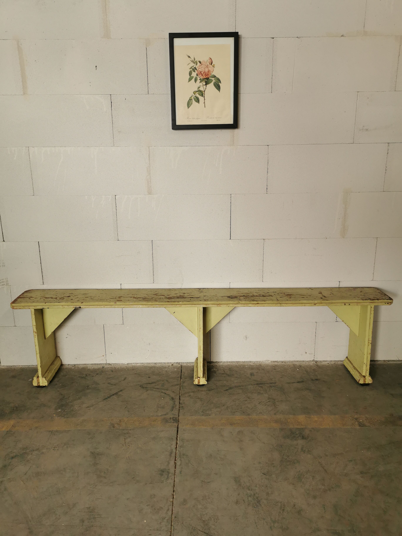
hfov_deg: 51.4
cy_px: 268
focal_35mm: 27
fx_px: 418
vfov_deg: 65.3
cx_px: 201
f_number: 1.8
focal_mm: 5.58
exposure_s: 1/120
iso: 100
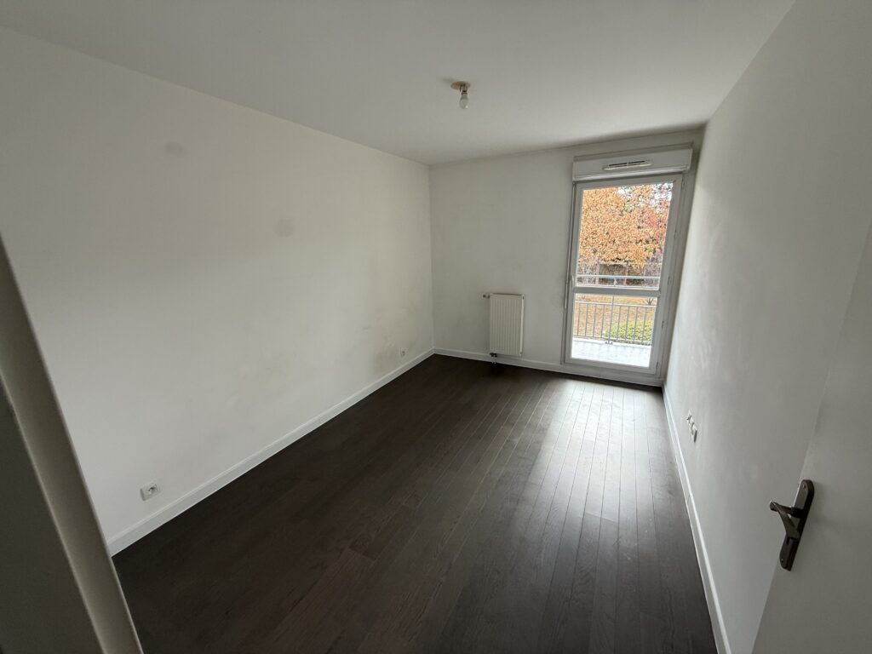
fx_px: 353
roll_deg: +1.9
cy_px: 327
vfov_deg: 85.7
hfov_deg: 102.1
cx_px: 436
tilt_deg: -12.7
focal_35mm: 14
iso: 64
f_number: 2.2
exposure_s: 1/126
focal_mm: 2.22
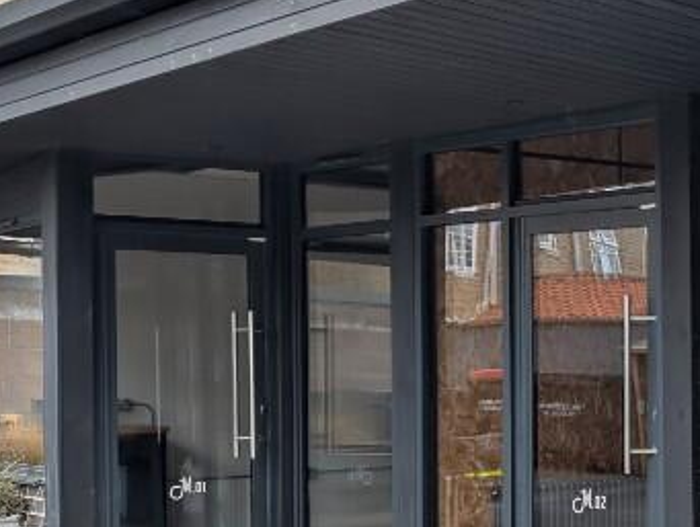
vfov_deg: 20.4
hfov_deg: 25.8
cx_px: 671
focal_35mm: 72
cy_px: 352
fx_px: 1459
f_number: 1.68
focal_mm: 6.9
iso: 22
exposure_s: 1/243
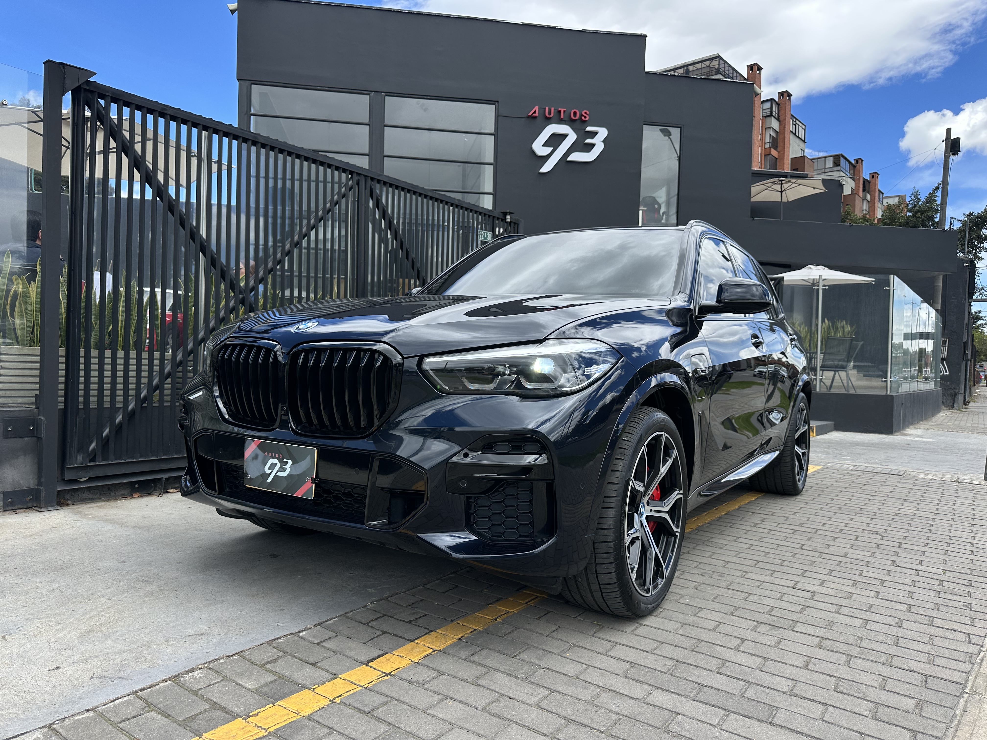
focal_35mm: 24
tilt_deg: -0.6
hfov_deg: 71.6
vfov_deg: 56.8
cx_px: 494
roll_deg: -2.6
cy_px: 370
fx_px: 684
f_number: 1.78
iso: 80
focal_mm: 6.86
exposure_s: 1/2299
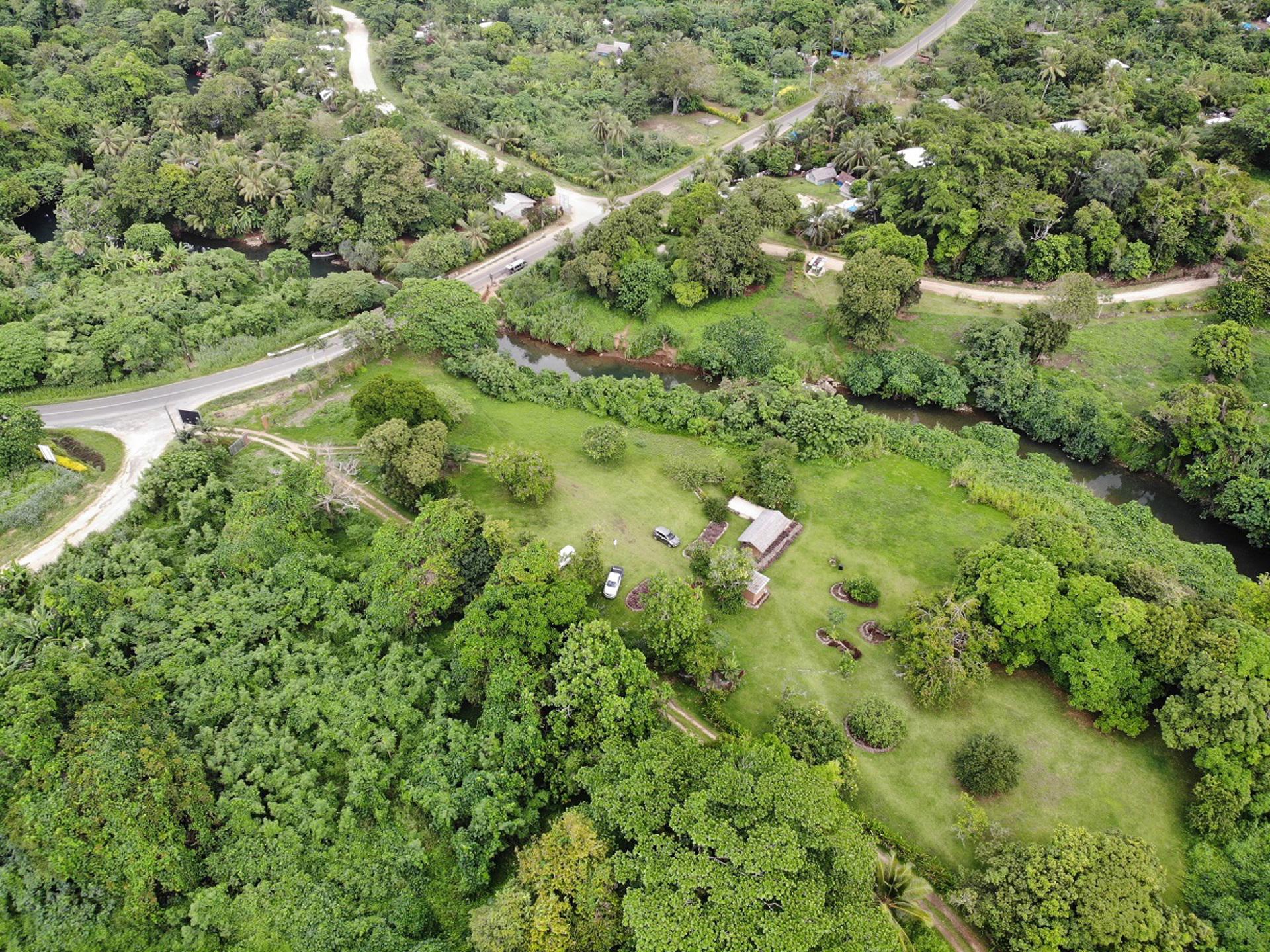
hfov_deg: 71.6
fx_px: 880
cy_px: 476
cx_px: 635
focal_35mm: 24
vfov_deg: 56.8
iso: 100
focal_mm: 4.5
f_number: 2.8
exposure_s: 1/109
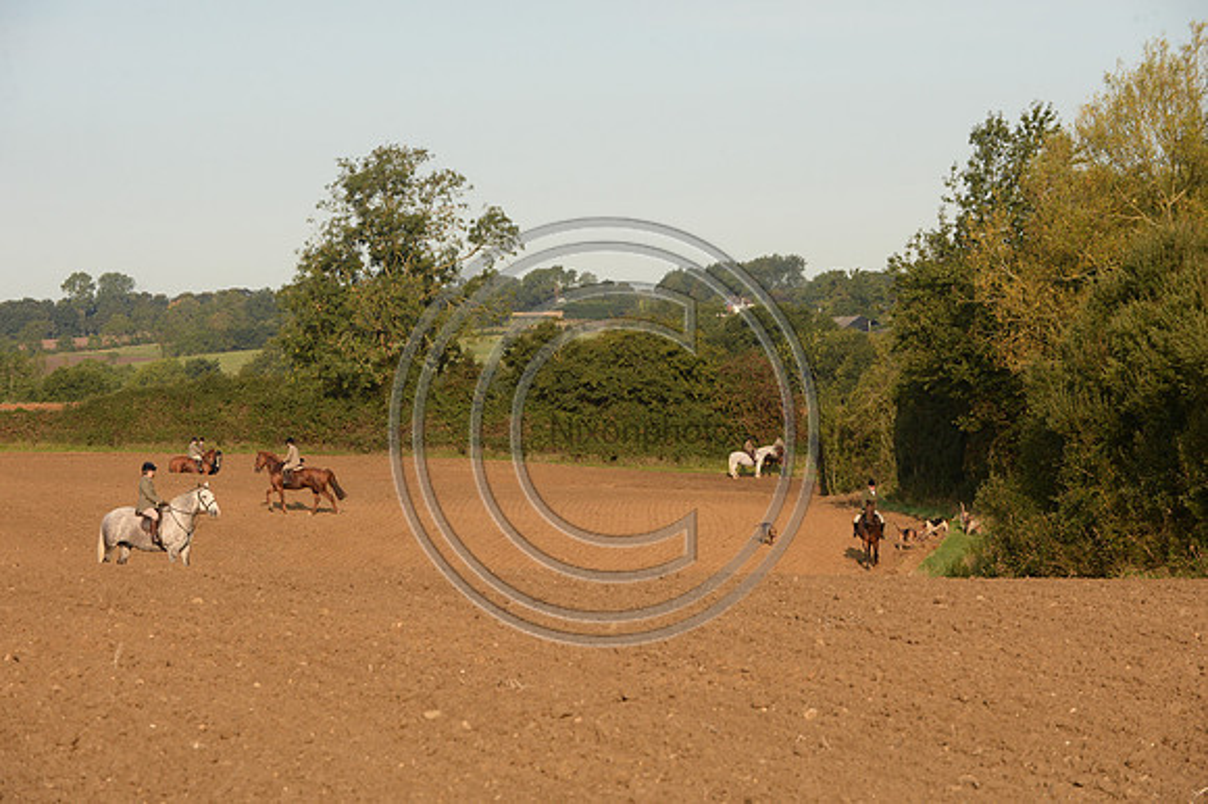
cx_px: 604
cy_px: 402
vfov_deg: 10.1
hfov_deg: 15.2
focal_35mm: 135
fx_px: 4527
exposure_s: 1/1000
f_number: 8
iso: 1000
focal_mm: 135
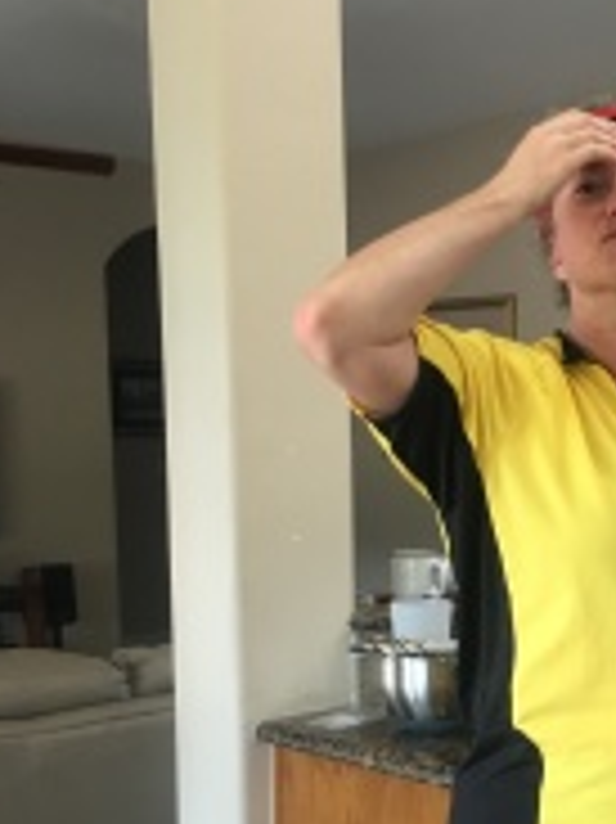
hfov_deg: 24.2
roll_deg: +0.9
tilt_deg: -5.7
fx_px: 1378
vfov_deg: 32.7
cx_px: 603
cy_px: 608
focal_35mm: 58
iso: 80
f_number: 2.2
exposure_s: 1/30
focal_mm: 4.15
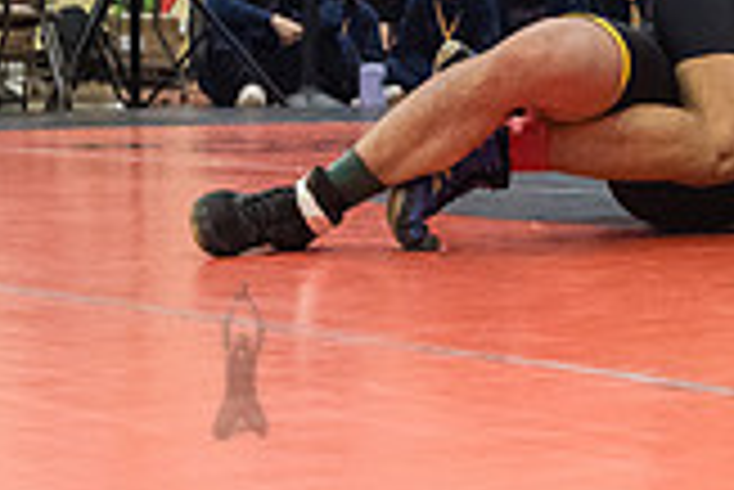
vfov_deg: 10.2
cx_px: 764
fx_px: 2734
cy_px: 139
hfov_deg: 15.0
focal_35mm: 134
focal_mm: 35
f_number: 4
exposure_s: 1/400
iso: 8000
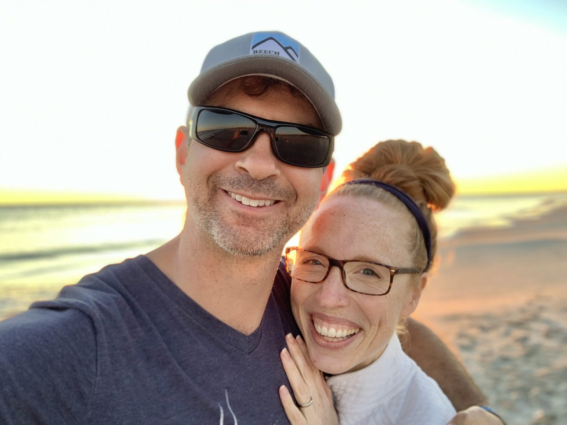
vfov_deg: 44.2
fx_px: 524
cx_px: 284
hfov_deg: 56.8
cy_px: 212
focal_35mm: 32
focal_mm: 2.87
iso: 64
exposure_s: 1/88
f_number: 2.2
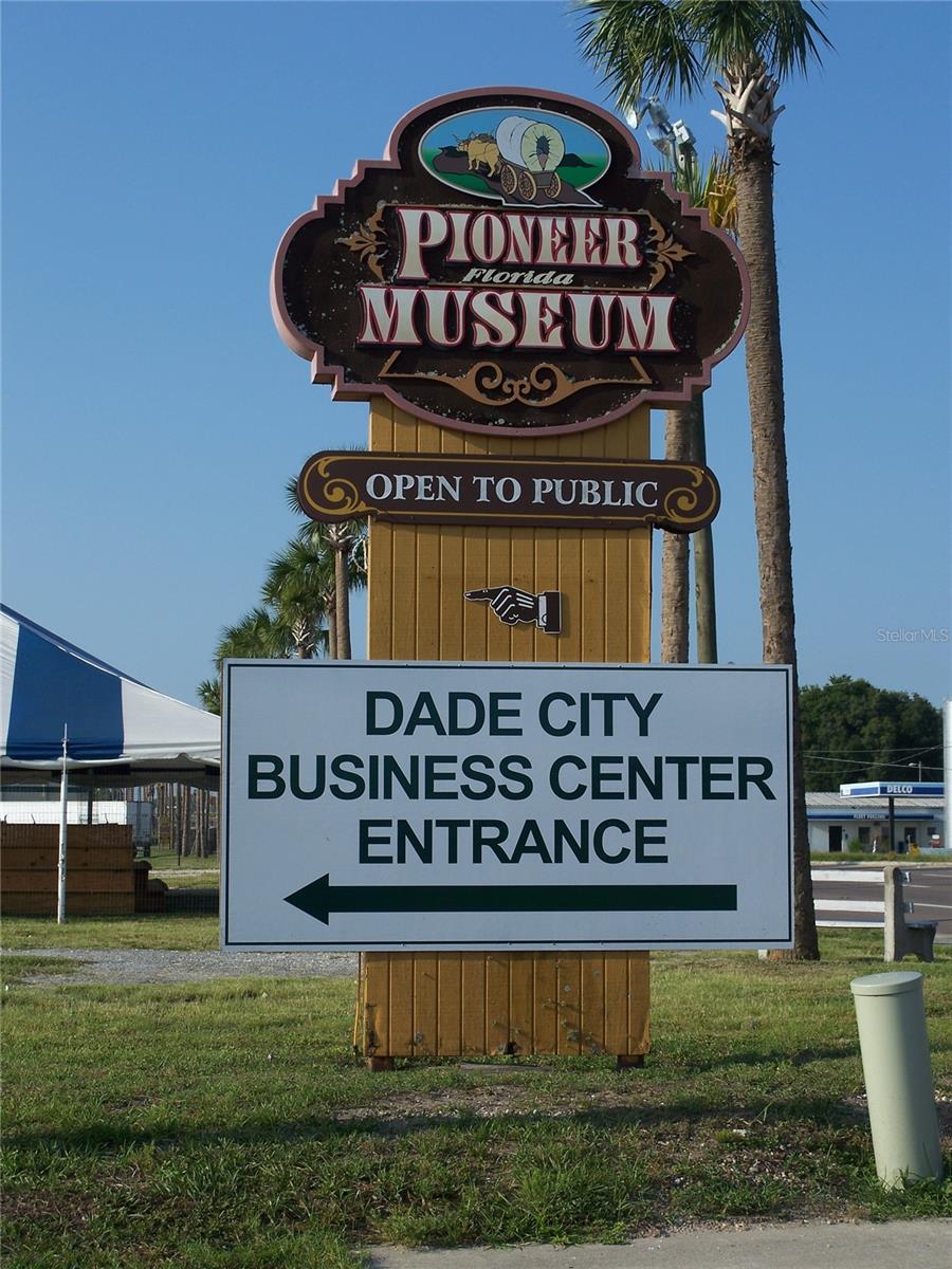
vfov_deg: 27.8
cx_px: 476
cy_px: 634
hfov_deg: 21.0
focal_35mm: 70
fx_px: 2567
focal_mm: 14.7
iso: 64
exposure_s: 1/500
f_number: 4.5
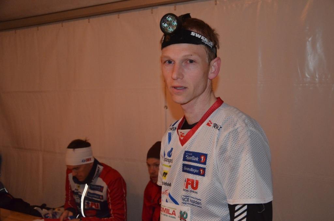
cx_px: 167
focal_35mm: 39
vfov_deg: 34.1
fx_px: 361
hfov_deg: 49.6
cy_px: 110
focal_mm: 26
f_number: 4
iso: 3200
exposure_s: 1/60
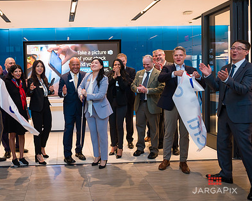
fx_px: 246
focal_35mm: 33
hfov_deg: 52.3
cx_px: 69
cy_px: 85
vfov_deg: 44.4
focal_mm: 24
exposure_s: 1/200
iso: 800
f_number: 4
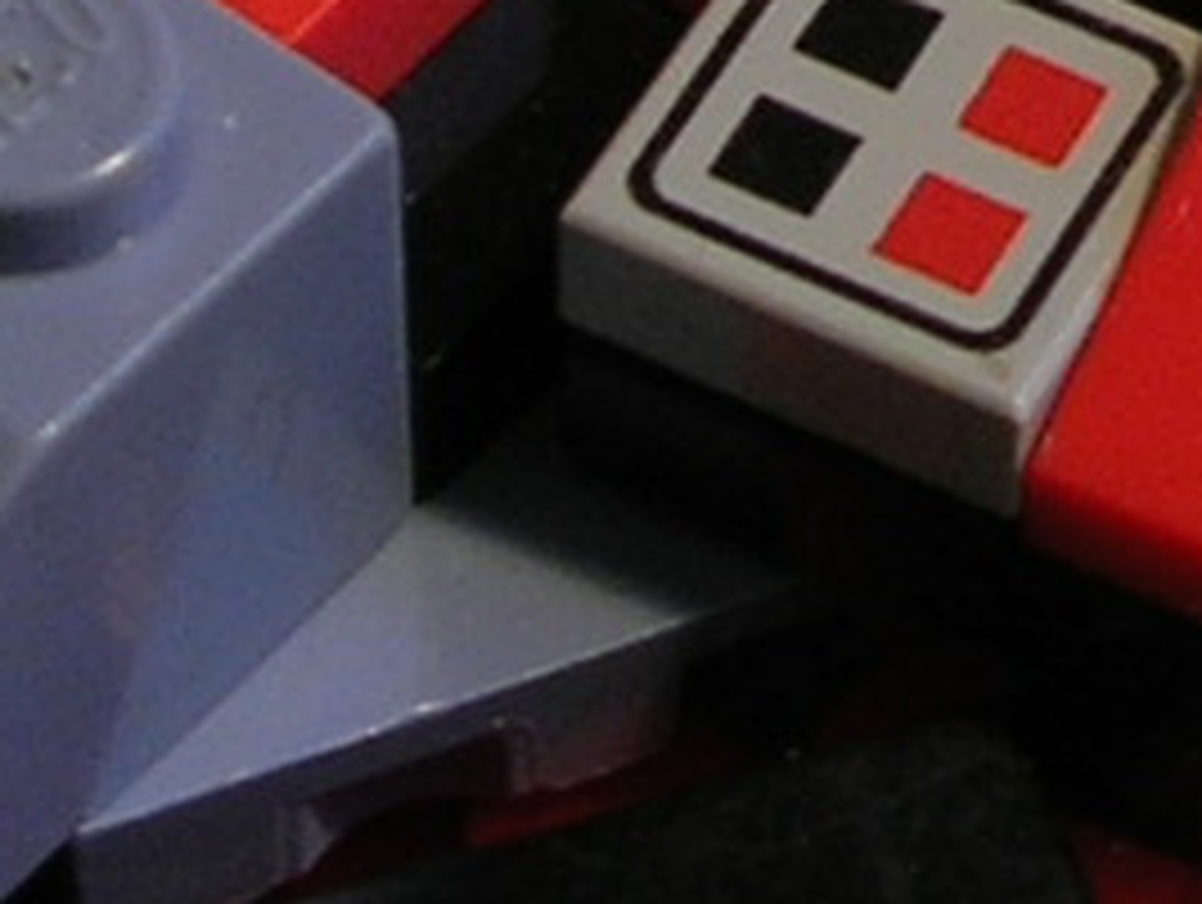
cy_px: -819
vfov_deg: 5.0
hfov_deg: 6.7
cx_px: 1702
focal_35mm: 291
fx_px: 10118
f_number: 2.8
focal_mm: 7.8
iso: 64
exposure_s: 1/16.7
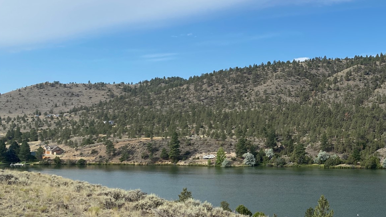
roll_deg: -0.2
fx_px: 512
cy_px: 112
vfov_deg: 24.0
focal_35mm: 50
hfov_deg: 38.8
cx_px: 337
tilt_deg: +1.9
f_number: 1.8
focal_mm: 4.25
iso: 32
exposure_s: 1/3846
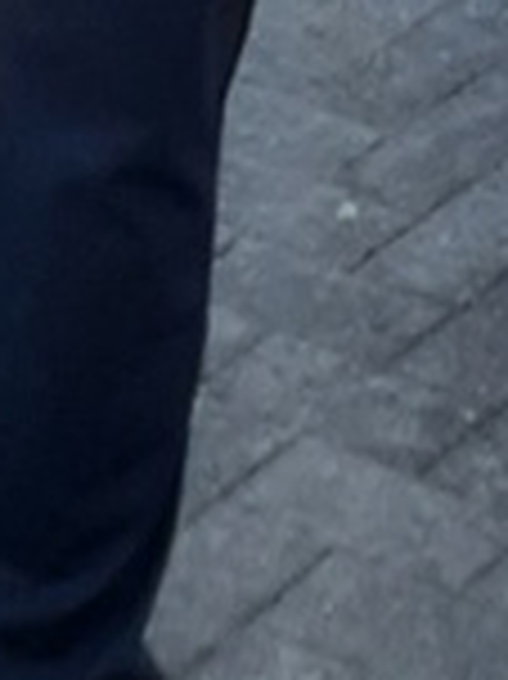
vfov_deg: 9.6
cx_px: 265
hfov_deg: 8.1
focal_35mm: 184
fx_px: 3605
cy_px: -921
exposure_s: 1/334
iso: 40
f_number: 1.7
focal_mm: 3.93
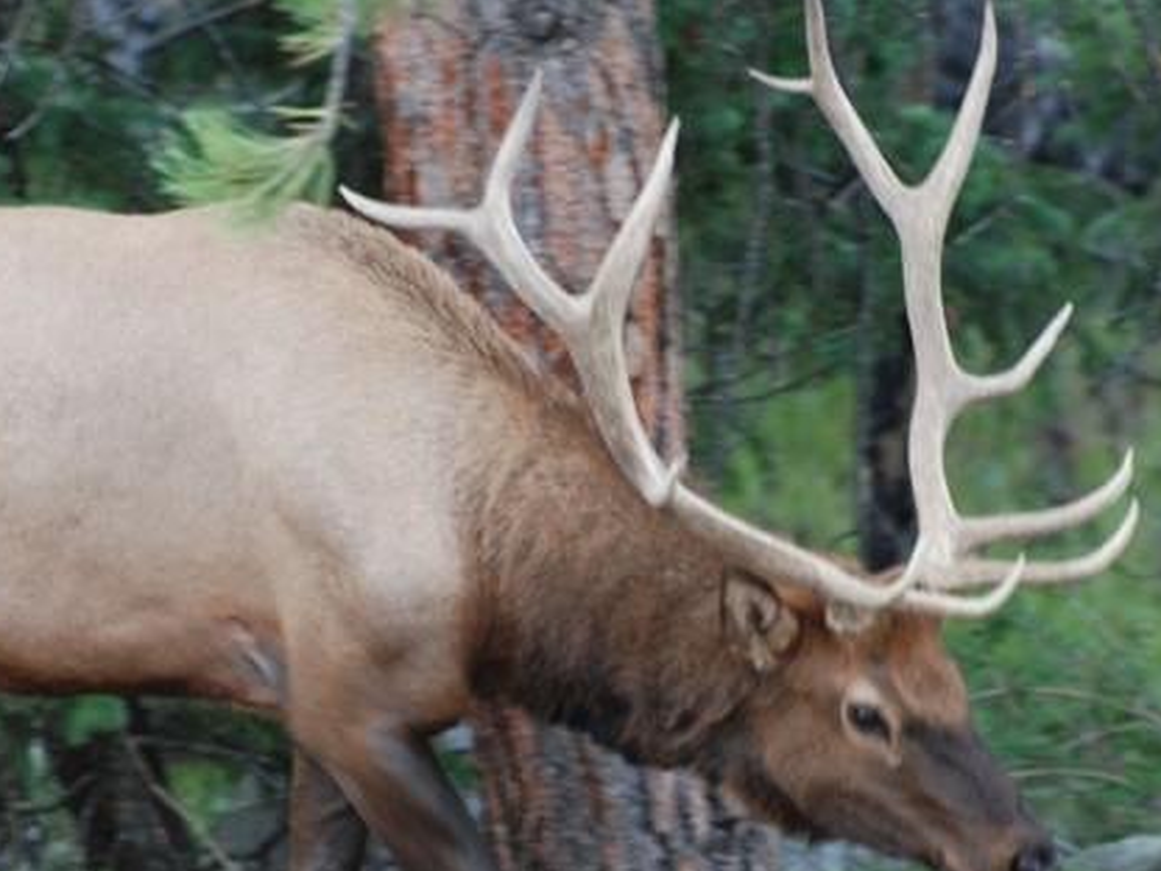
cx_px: 600
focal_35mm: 841
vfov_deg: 1.8
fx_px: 28207
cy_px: 676
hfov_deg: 2.4
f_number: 5.6
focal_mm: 250
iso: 400
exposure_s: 1/30
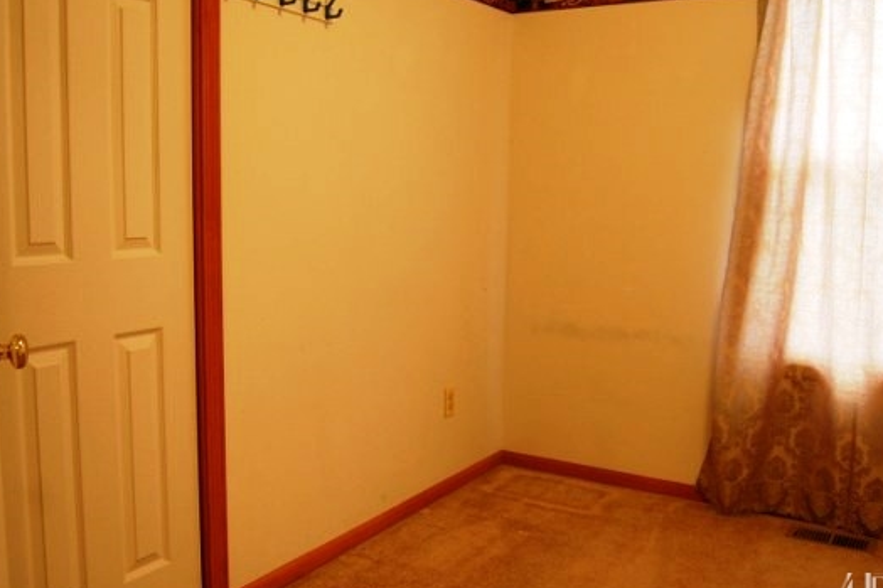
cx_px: 433
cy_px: 297
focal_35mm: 33
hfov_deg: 57.2
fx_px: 809
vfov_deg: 39.9
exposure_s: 1/20
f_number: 3.5
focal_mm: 18
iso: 800
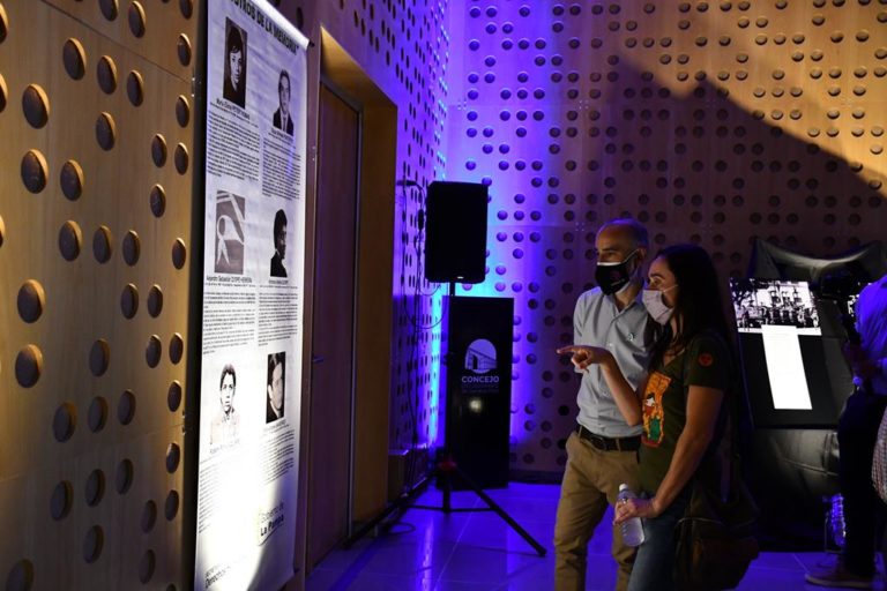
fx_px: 838
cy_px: 296
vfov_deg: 38.9
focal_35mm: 34
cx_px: 444
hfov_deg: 55.8
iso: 2800
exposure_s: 1/125
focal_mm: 23
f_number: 3.8
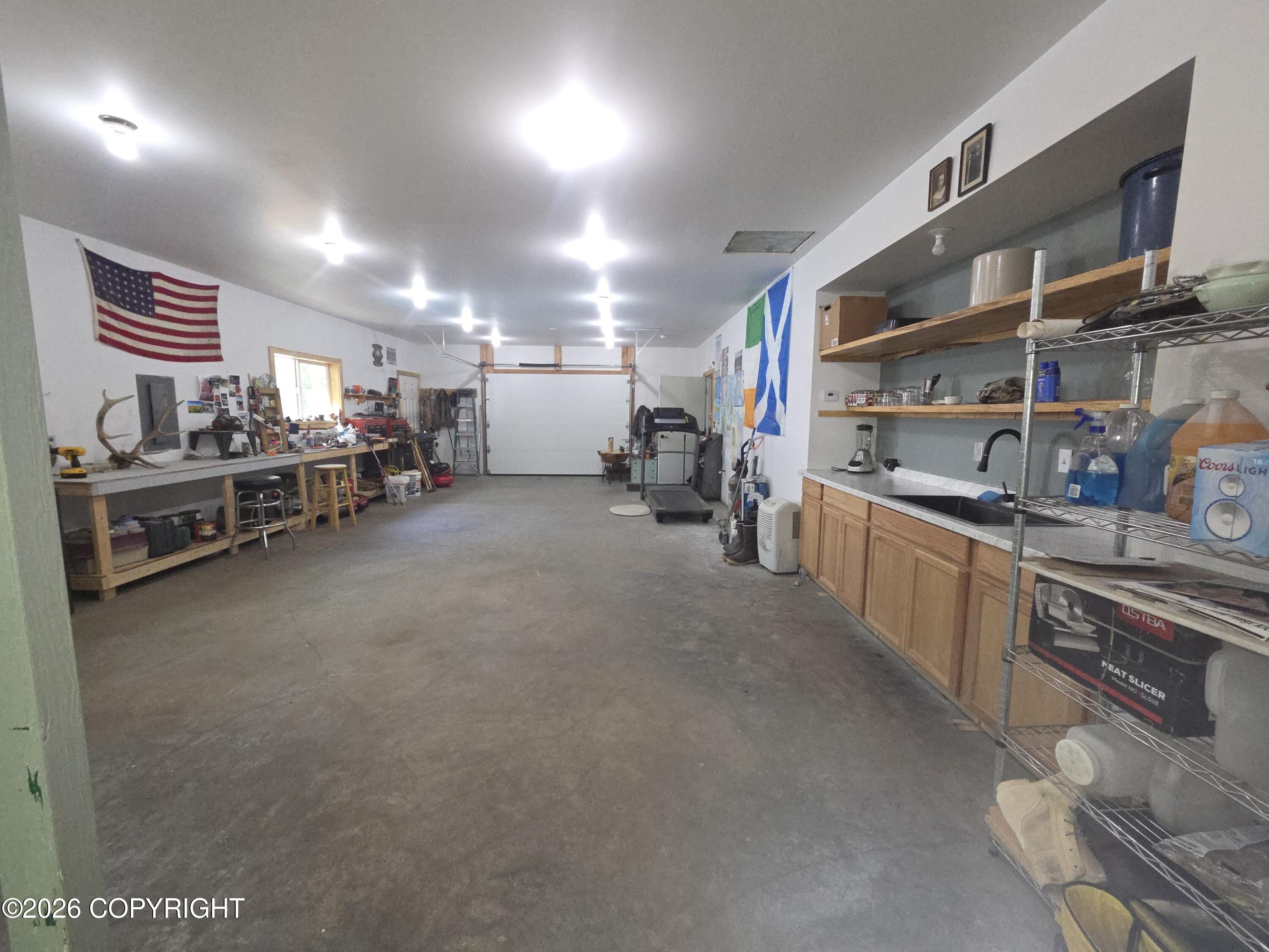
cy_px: 476
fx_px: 477
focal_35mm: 13
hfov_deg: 106.2
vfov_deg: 89.9
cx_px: 634
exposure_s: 1/60
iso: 320
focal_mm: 2.2
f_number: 2.2
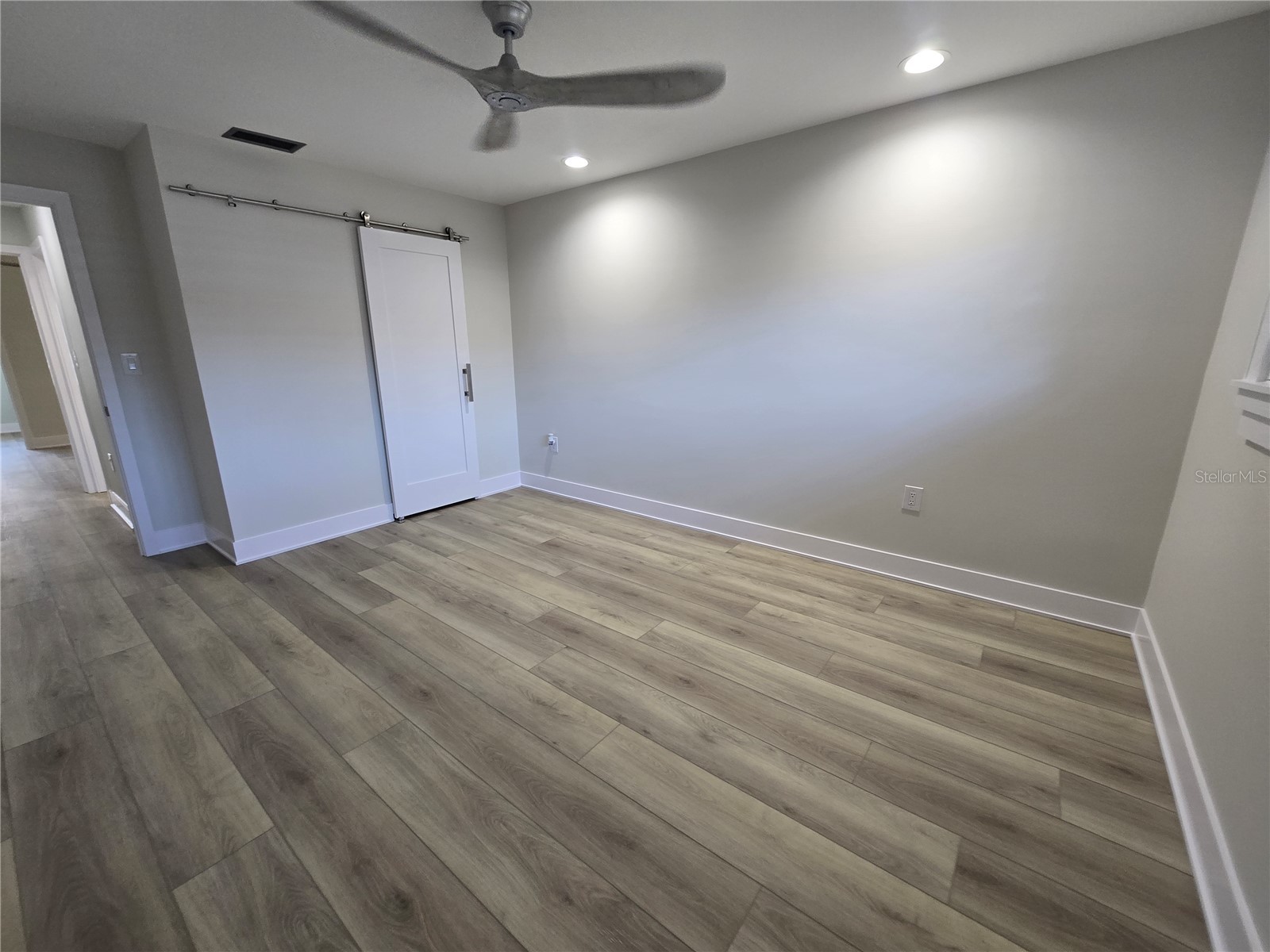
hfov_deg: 106.2
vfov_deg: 89.9
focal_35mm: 13
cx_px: 635
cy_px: 476
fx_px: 477
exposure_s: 1/60
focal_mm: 2.2
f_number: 2.2
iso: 125
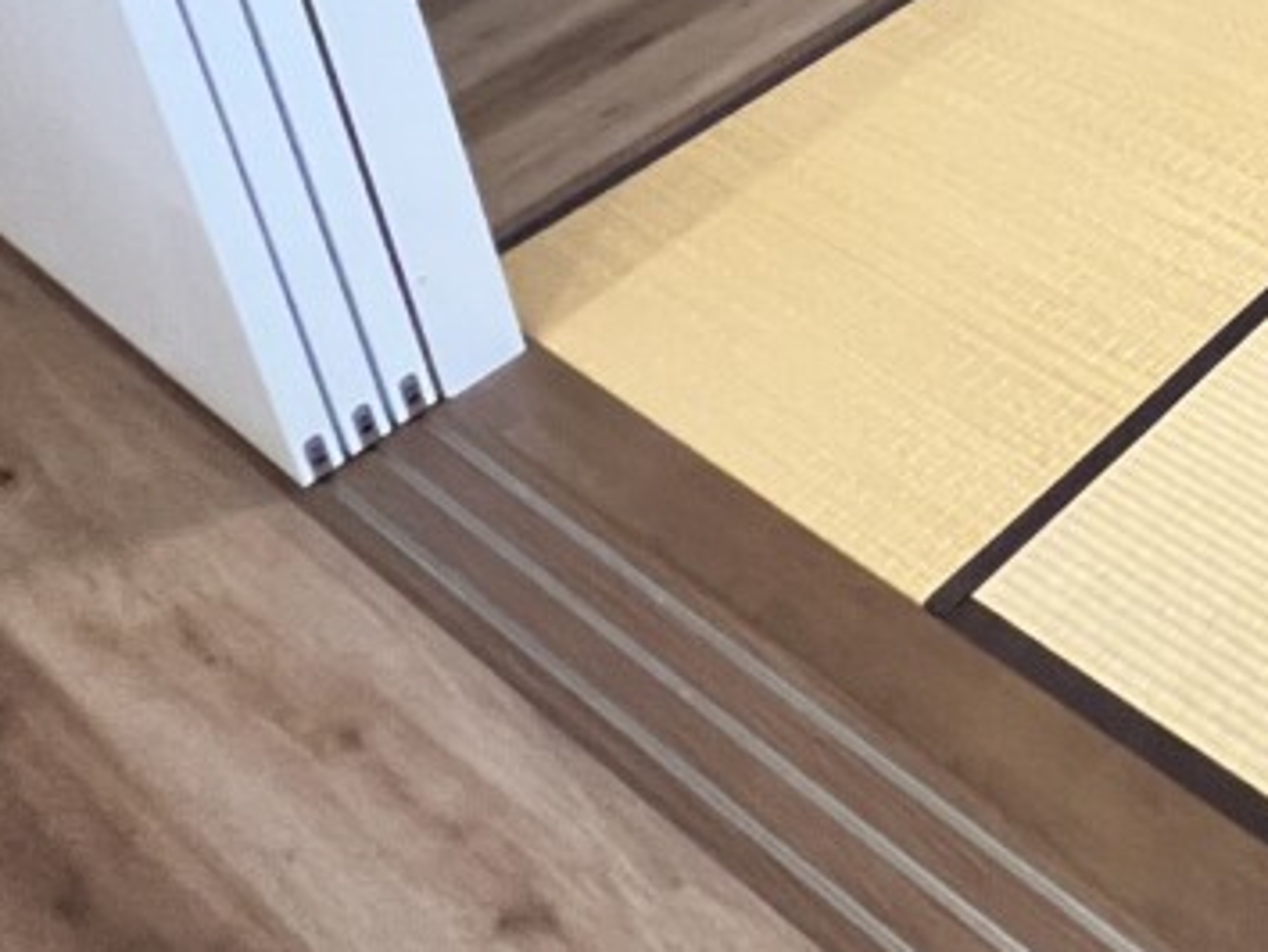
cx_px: 1923
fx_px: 1723
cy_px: -641
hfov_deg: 27.3
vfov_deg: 22.4
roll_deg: +1.6
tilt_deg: -18.5
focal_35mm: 47
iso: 320
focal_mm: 1.57
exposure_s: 1/60
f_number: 1.8
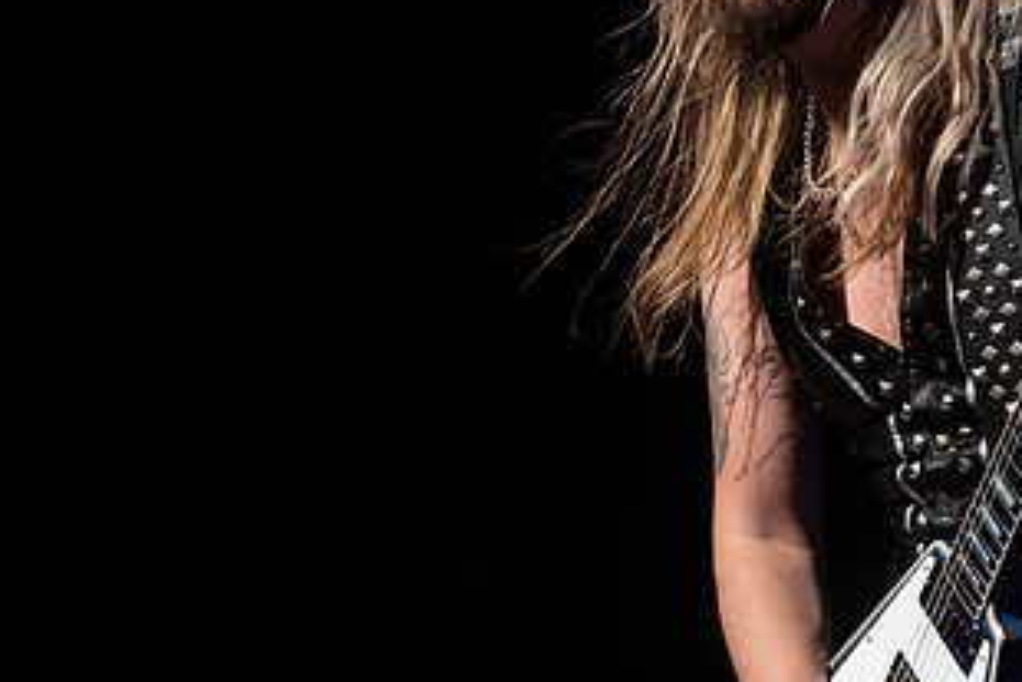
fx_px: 4203
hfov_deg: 13.8
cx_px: 660
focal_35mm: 148
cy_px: 244
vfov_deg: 9.3
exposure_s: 1/640
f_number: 4
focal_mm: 70
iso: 1600
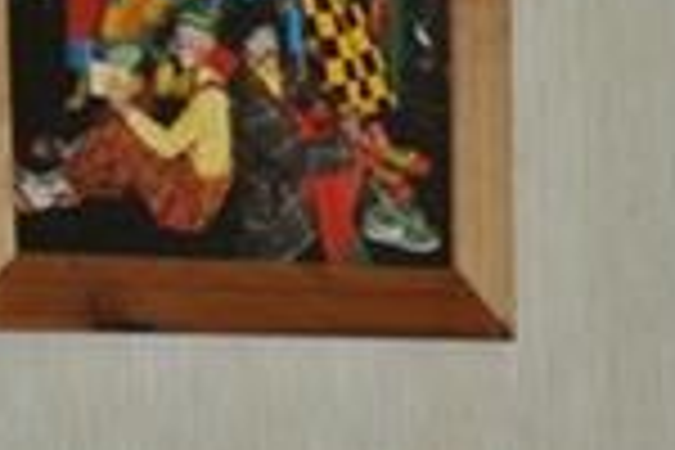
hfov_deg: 8.7
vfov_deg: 7.3
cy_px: 756
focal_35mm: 184
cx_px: 2174
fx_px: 3450
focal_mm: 10
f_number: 3.5
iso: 800
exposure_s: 1/60
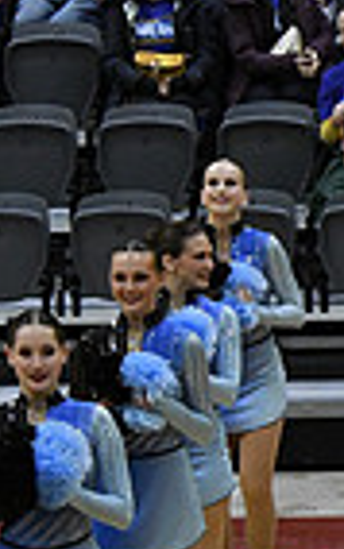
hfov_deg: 3.0
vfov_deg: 4.8
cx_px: 1109
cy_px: 578
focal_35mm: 436
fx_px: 6527
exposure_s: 1/500
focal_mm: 70
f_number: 4
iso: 4000
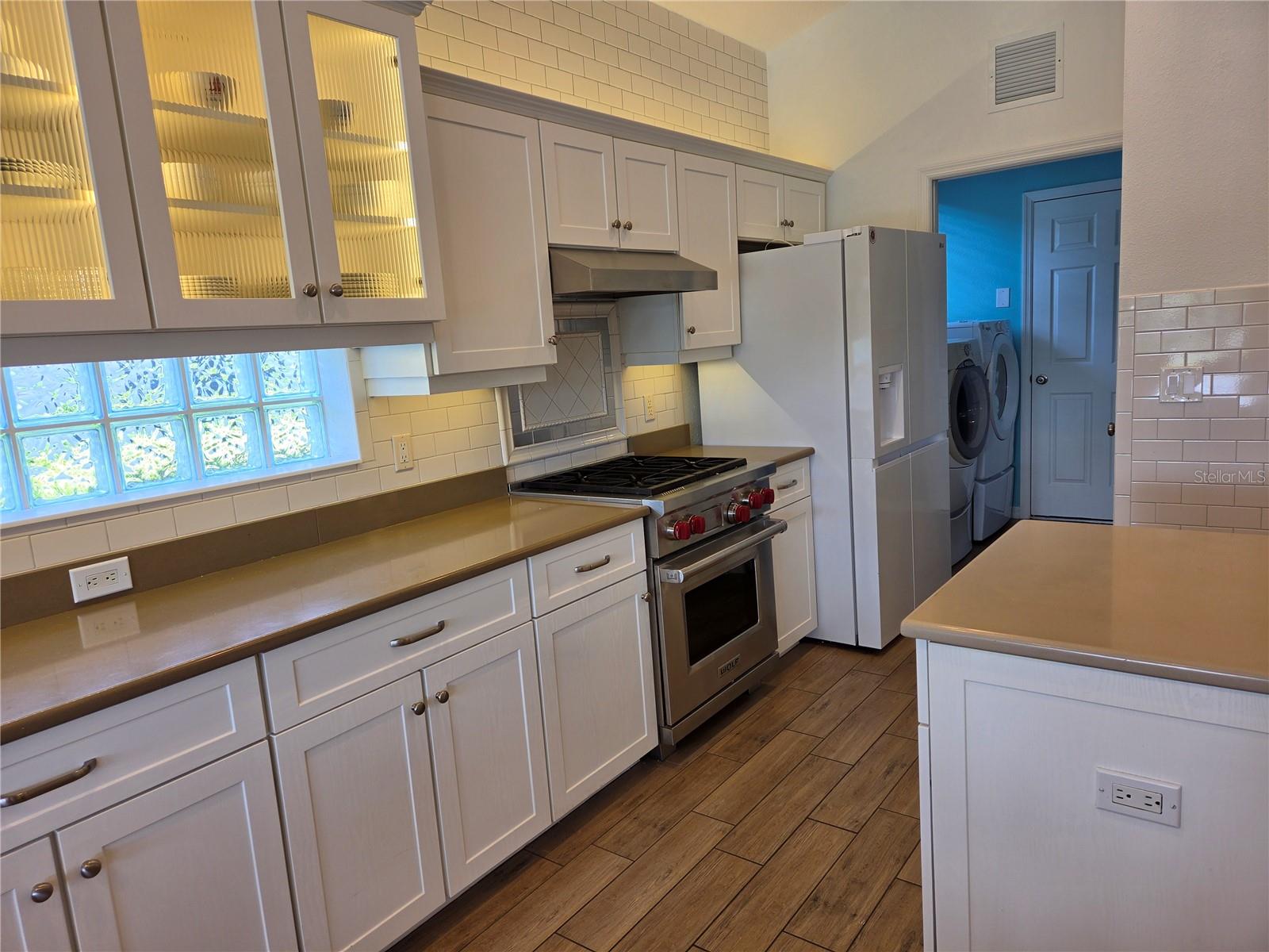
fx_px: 843
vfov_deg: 58.9
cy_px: 476
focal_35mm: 23
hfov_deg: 73.9
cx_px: 634
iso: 40
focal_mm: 5.4
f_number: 1.8
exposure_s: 1/120
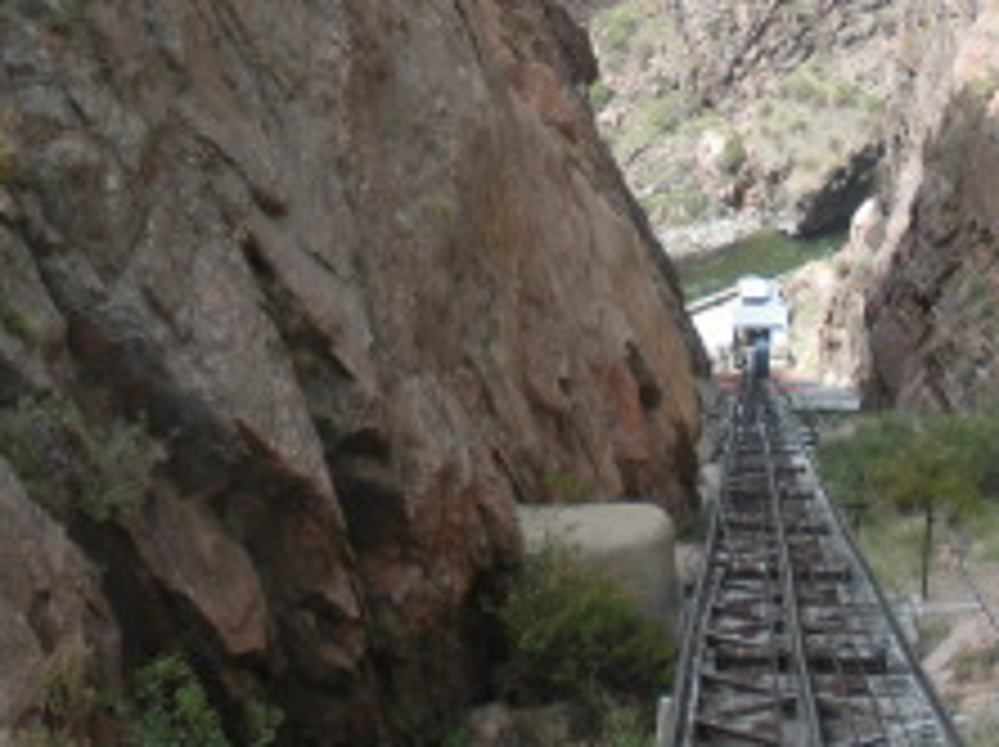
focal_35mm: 104
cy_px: 0
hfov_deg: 18.8
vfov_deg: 14.0
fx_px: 2998
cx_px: 756
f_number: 3.5
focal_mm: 6.3
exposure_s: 1/177
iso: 64
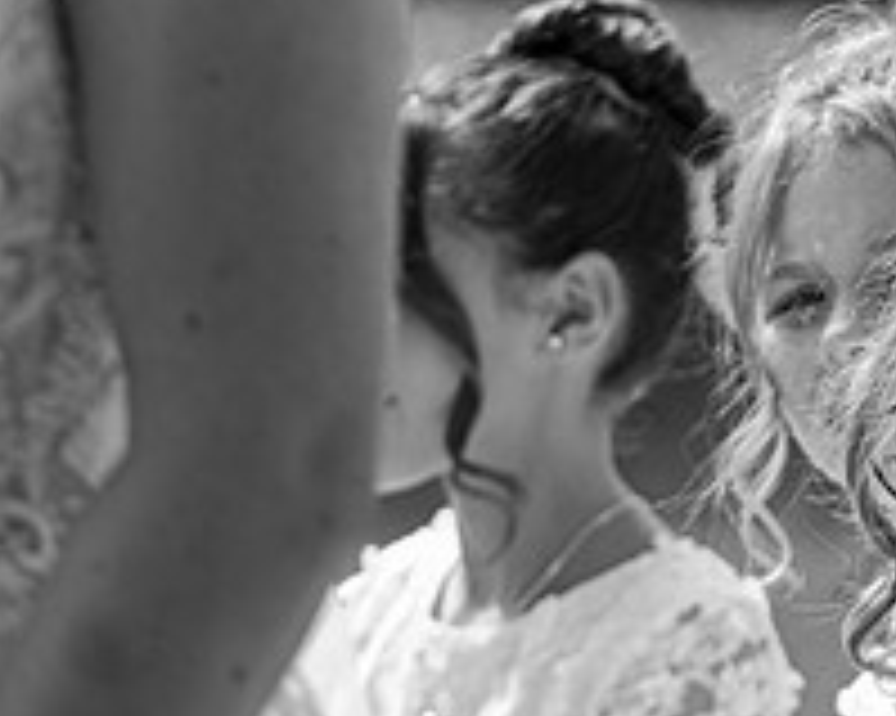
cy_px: 289
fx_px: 18554
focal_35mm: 700
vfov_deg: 2.2
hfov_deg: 2.8
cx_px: 971
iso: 200
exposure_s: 1/640
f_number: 4
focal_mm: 140
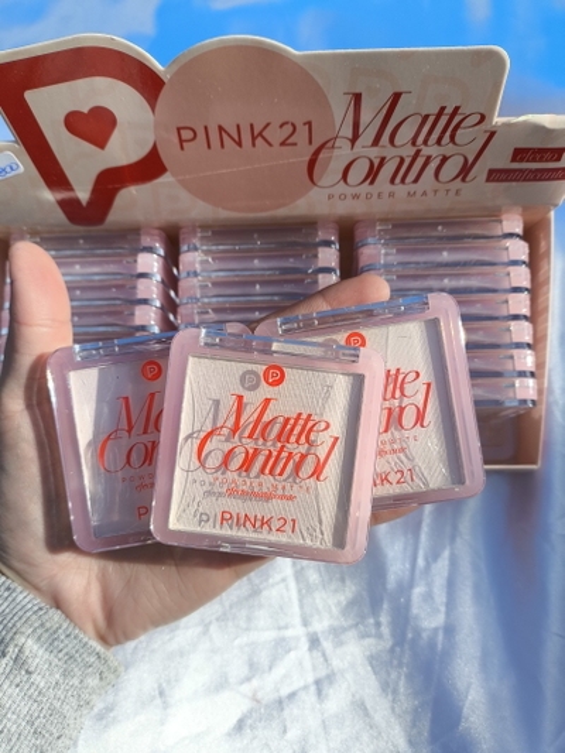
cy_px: 376
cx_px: 282
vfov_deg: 69.4
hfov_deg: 54.9
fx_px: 544
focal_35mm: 25
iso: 50
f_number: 1.7
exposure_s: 1/1224
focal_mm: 4.71
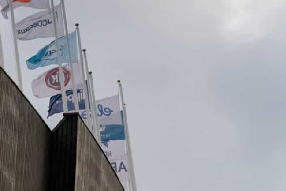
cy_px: -65
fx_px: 2352
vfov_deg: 4.6
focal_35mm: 296
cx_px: -275
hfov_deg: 6.7
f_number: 8
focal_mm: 50
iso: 8000
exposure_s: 1/4000
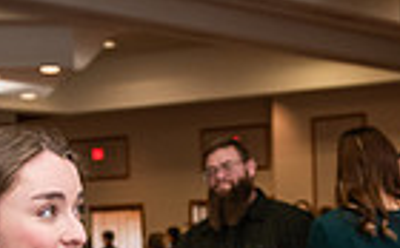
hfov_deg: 14.5
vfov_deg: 8.8
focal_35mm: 144
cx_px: 151
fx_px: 1567
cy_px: 386
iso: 1250
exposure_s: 1/200
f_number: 3.5
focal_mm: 34
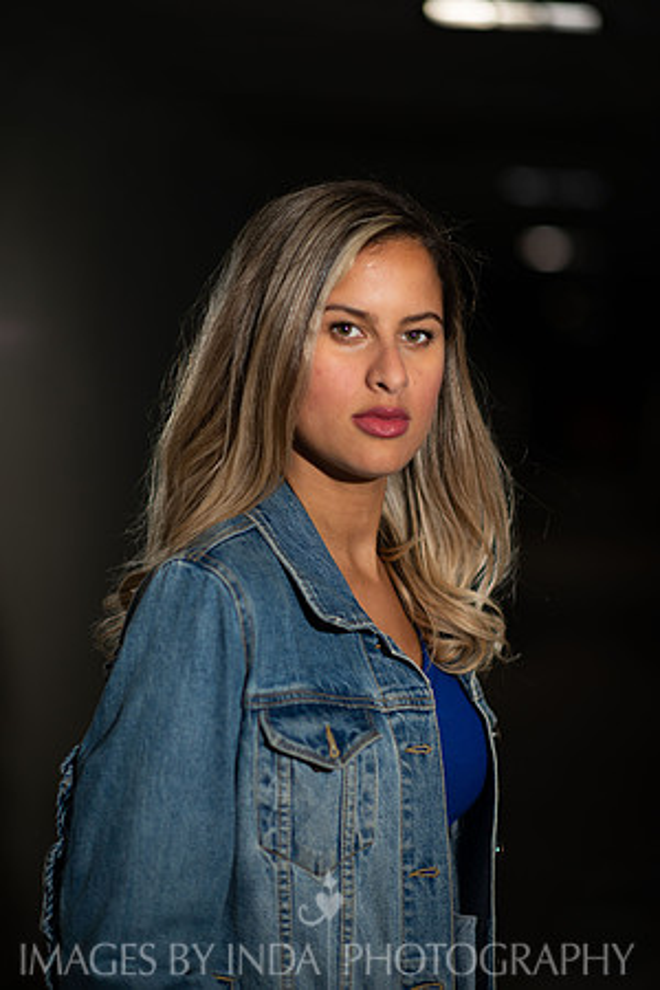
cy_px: 495
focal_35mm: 85
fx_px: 2337
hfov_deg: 16.1
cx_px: 330
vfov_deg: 23.9
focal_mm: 85
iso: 200
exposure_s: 1/200
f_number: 1.8
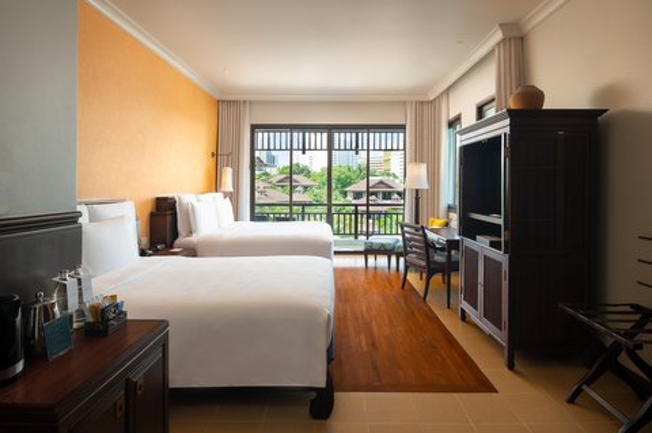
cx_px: 326
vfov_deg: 64.4
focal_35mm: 19
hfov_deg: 87.0
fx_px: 344
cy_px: 216
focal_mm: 19
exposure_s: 1/15
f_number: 8
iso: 320
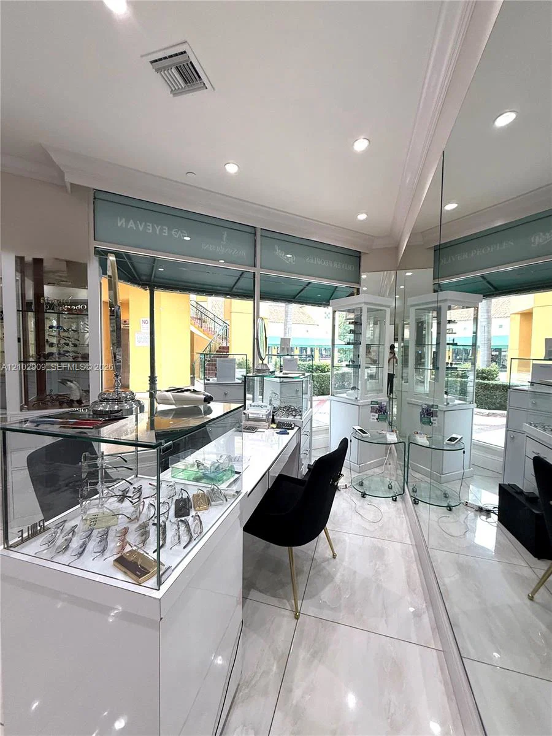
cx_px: 276
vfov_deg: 102.1
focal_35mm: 14
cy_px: 368
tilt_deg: -2.6
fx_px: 298
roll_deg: -1.0
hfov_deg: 85.7
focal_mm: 2.22
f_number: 2.2
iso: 160
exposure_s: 1/120
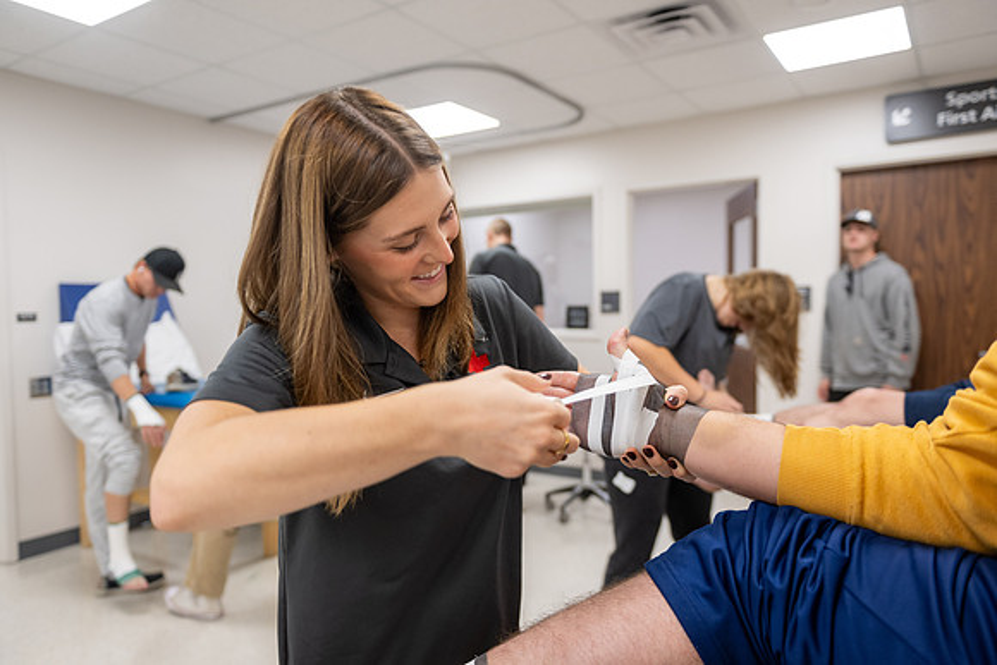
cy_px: 332
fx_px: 720
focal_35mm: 26
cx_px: 498
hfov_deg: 69.4
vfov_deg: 49.6
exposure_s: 1/200
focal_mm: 26
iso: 800
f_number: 2.8
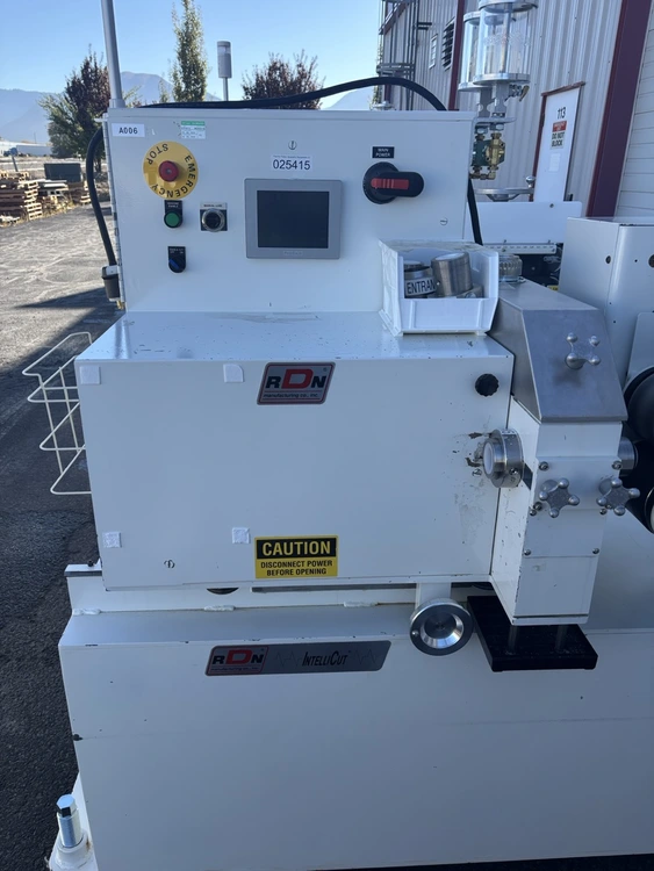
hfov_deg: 53.1
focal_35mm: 26
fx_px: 655
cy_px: 436
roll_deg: -0.6
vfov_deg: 67.3
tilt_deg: -20.7
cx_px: 327
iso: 50
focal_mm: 5.96
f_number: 1.6
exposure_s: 1/935
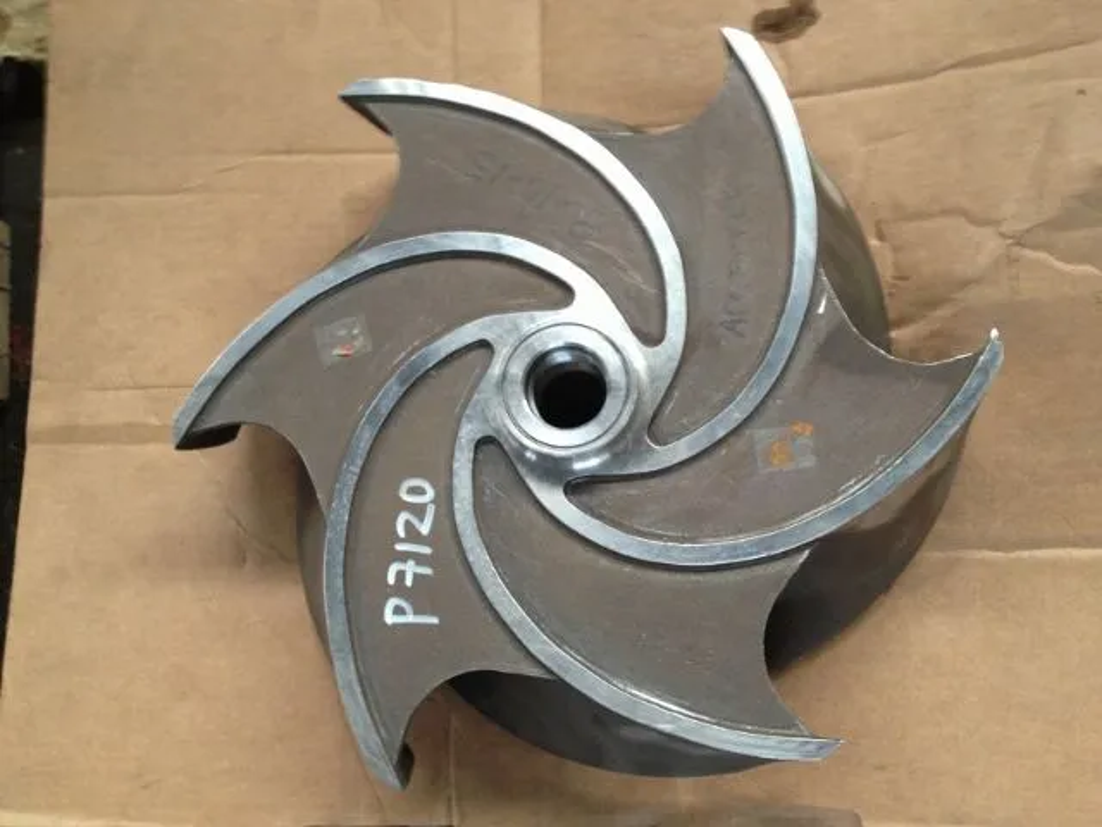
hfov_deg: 52.6
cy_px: 414
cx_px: 551
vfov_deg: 40.7
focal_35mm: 35
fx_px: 1114
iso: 125
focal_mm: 4.28
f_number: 2.4
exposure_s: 1/20
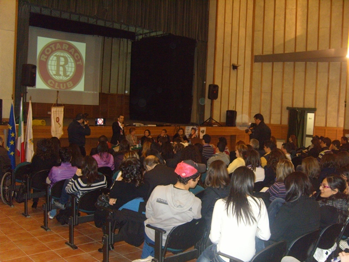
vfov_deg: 40.7
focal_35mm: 35
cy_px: 131
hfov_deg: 52.6
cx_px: 174
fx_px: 353
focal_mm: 7.4
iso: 400
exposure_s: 1/30
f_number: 2.8
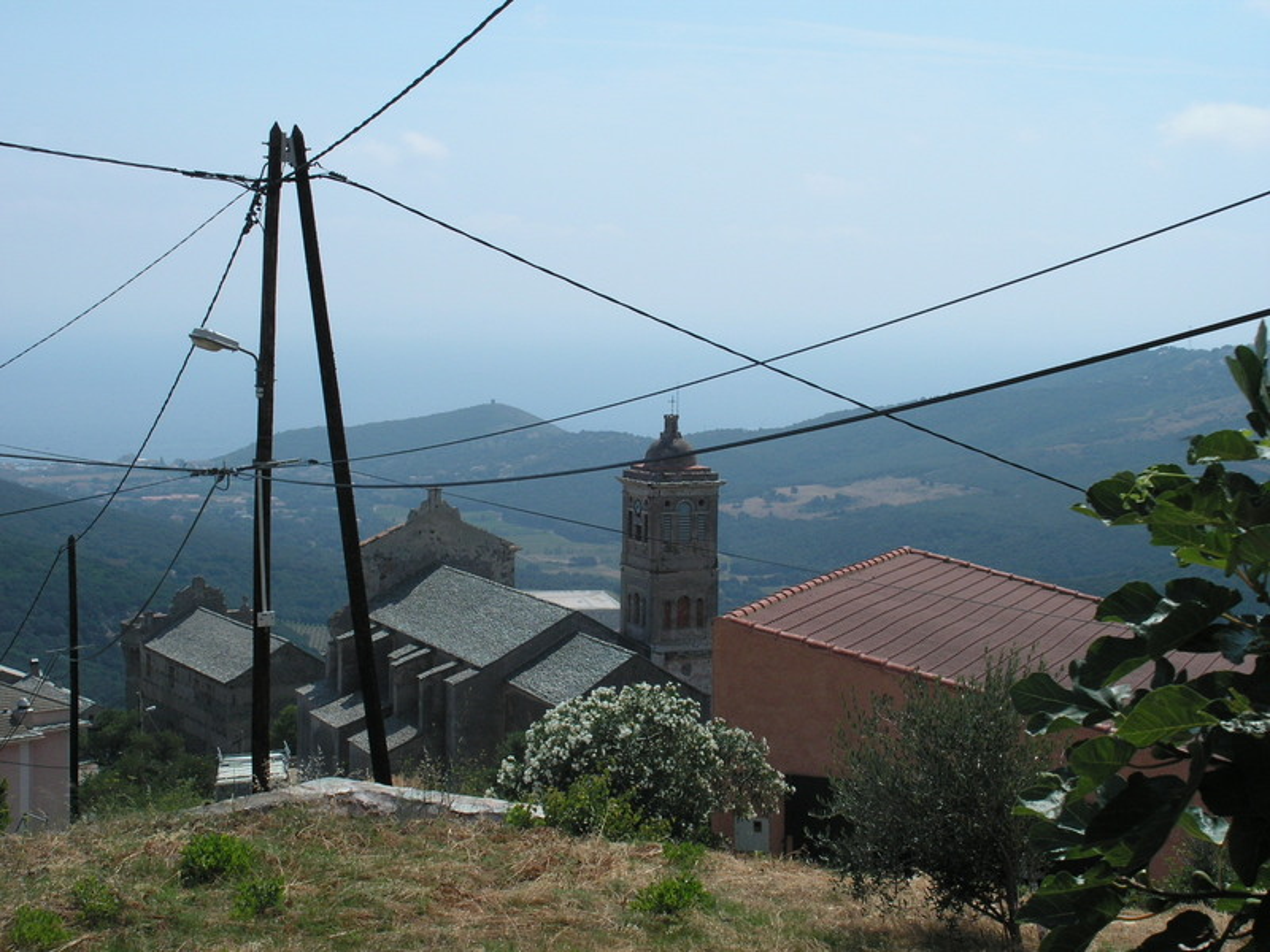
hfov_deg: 31.7
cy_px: 476
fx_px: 2238
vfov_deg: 24.0
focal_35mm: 61
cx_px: 635
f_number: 4.8
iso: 50
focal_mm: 10.2
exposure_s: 1/640
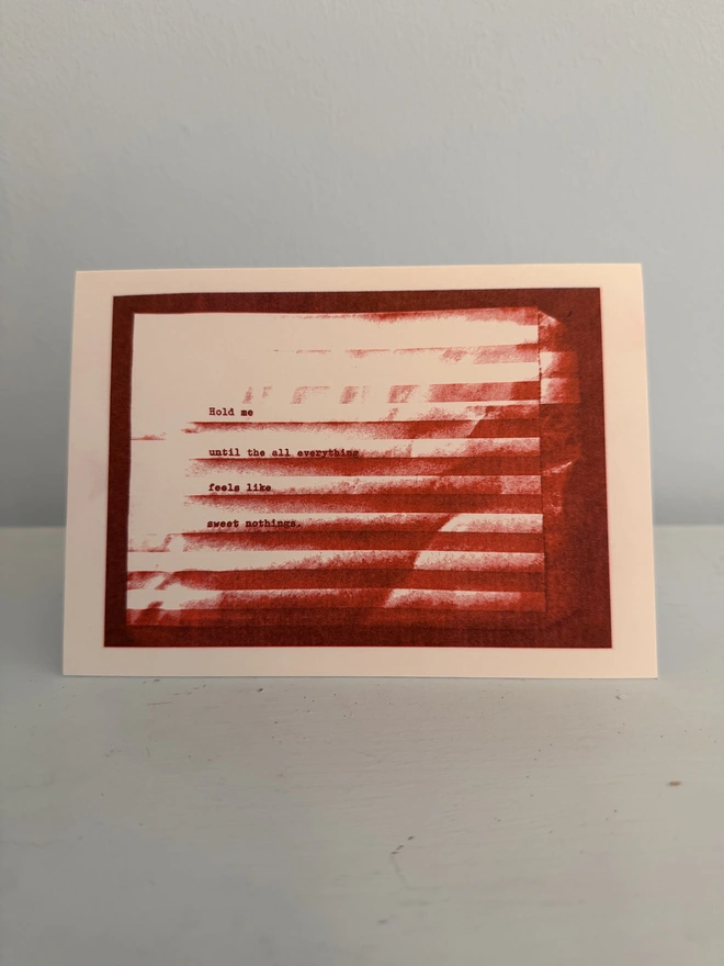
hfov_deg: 56.8
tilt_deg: -17.0
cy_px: 483
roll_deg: +1.0
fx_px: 669
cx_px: 362
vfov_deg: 71.6
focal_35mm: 24
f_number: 1.78
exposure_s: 1/50
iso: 250
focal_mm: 6.76
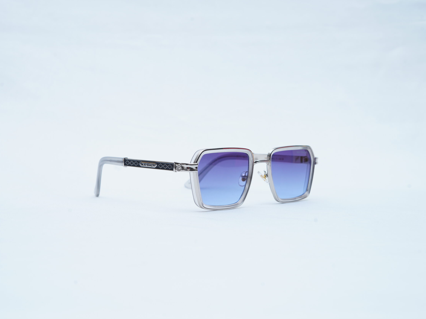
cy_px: 160
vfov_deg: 26.6
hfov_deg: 34.9
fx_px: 677
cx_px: 211
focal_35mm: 55
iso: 200
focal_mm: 50
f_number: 9
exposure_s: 1/160
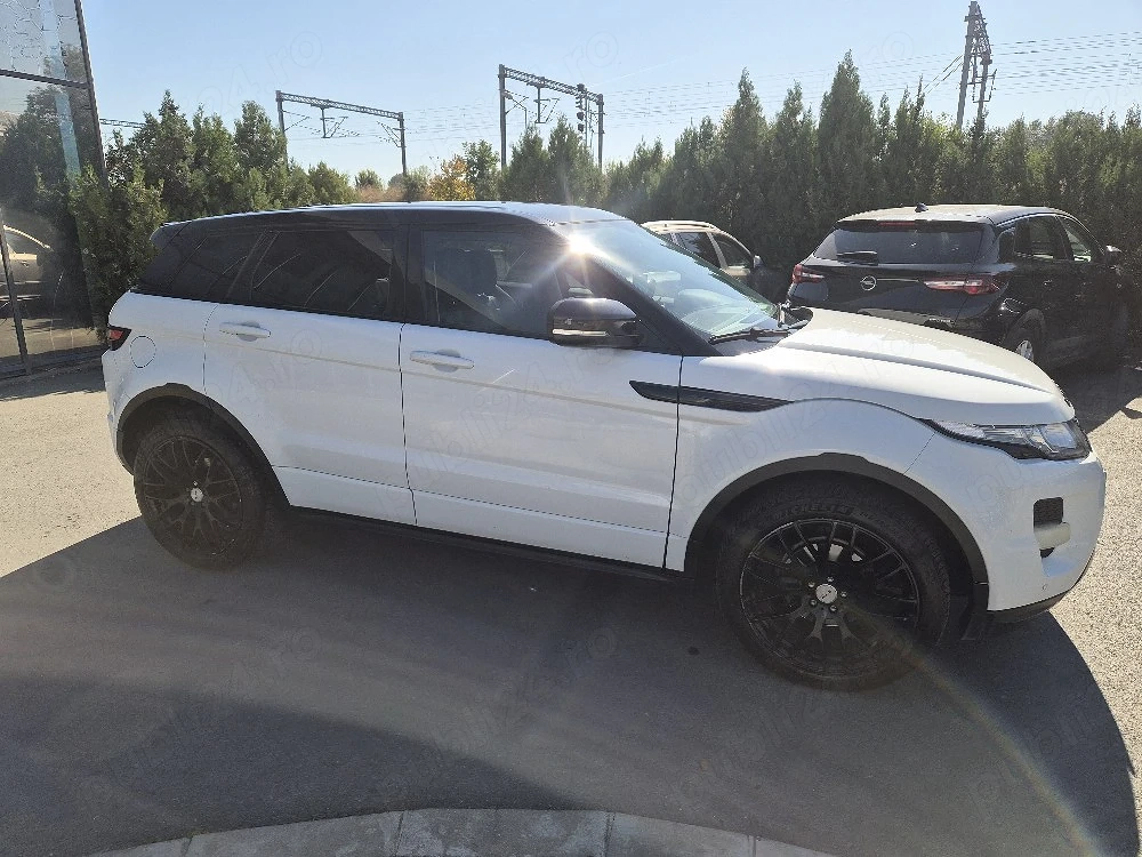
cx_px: 571
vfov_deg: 58.9
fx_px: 759
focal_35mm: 23
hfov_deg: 73.9
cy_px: 428
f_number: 1.8
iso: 80
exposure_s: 1/5000
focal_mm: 5.4
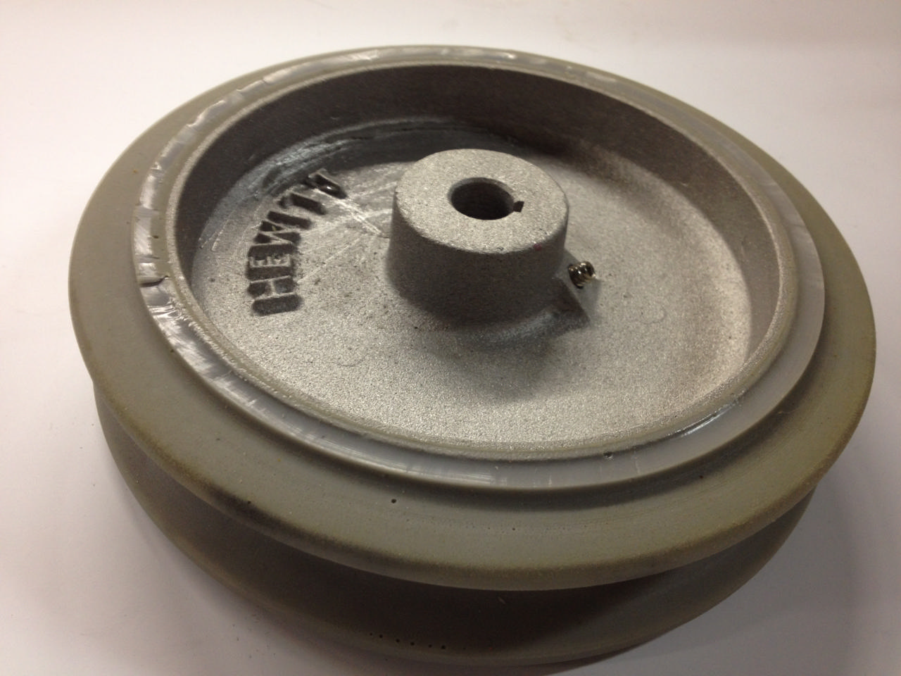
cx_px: 450
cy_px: 338
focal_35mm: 35
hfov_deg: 52.6
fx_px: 911
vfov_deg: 40.7
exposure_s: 1/20
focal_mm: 4.28
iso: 100
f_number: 2.4
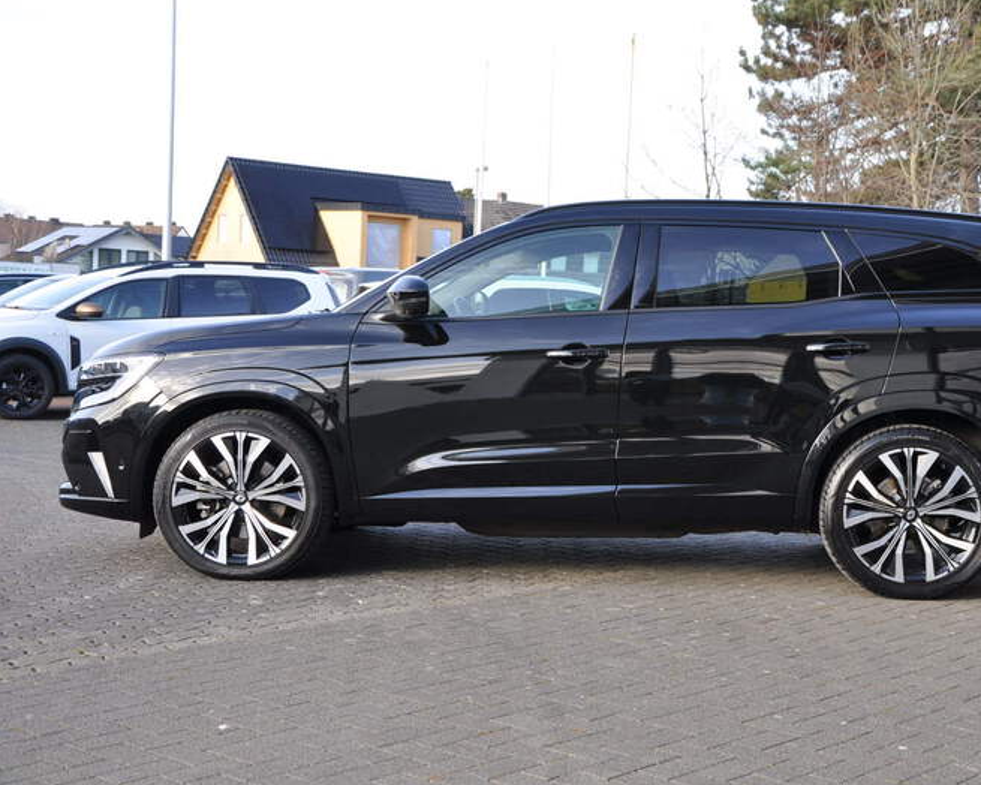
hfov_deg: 34.0
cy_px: 395
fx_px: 1597
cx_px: 598
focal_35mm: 55
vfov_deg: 27.6
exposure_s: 1/125
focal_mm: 32
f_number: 5.6
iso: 200
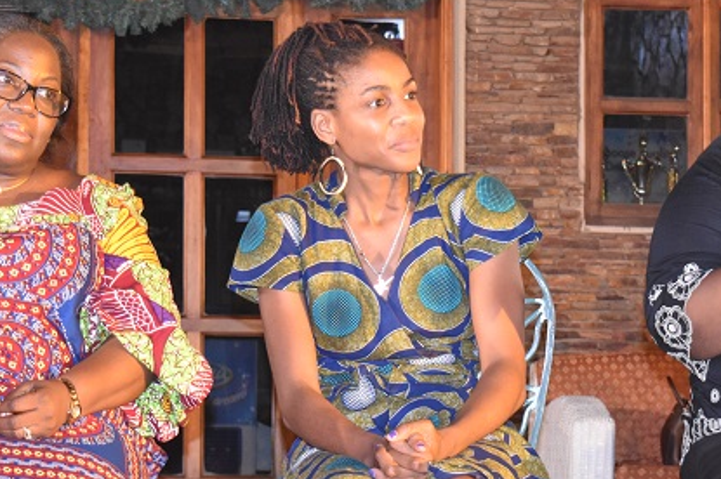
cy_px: 307
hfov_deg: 18.0
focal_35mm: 114
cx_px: 368
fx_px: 2278
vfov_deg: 12.0
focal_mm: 45
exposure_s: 1/60
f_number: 5
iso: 2500
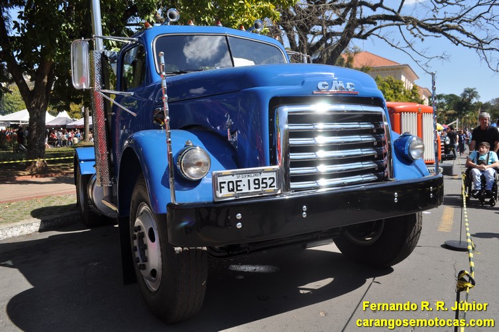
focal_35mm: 27
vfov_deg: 47.8
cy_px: 166
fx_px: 374
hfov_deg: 67.4
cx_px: 250
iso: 200
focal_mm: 18
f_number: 8
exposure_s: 1/350
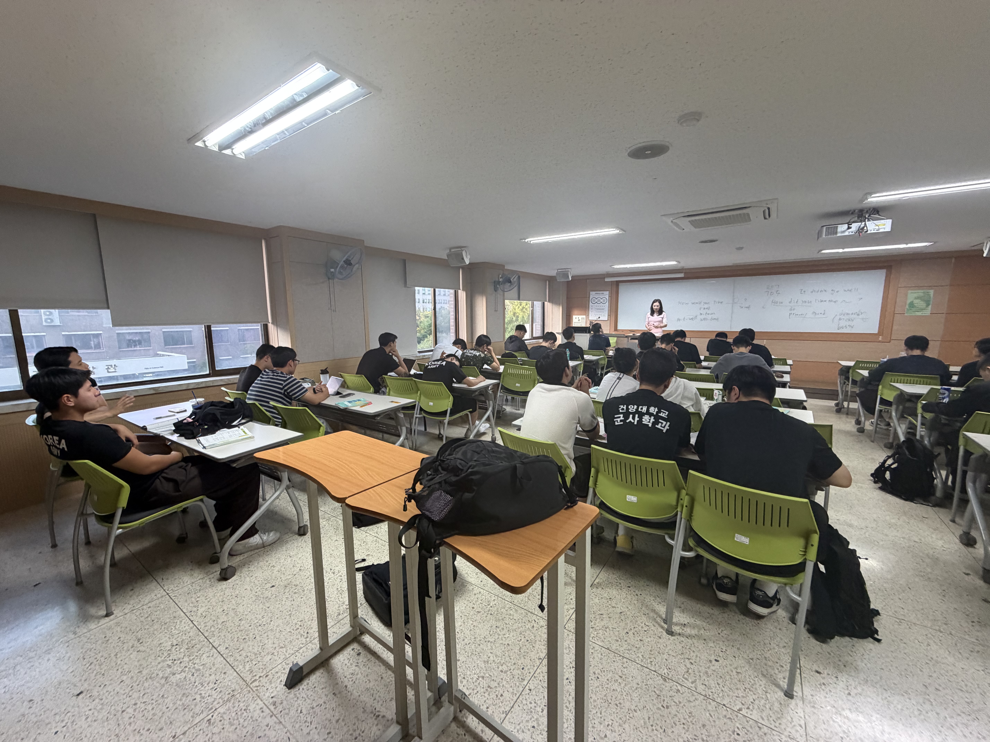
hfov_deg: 102.1
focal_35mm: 14
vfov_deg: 85.7
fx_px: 400
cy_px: 371
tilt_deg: -8.4
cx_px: 495
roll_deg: -0.2
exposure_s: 1/93
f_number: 2.2
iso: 320
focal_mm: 2.22
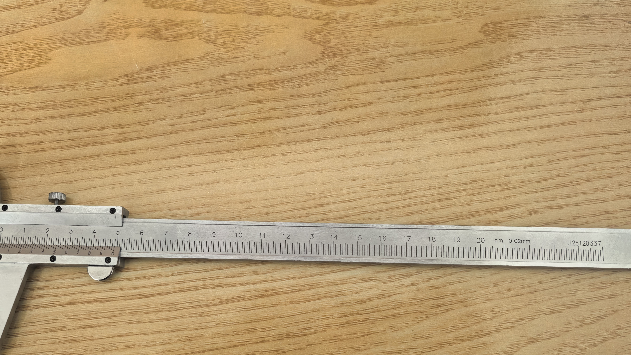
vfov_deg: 36.1
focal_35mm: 32
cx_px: 295
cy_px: 251
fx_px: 535
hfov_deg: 61.0
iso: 500
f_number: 2
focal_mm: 6.98
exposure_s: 1/100
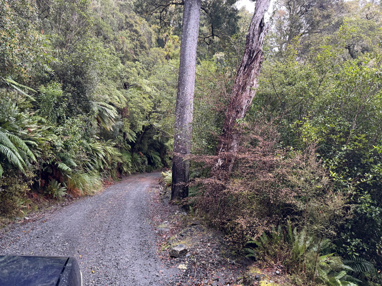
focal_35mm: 24
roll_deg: -2.5
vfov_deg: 56.8
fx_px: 265
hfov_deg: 71.6
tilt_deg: -5.5
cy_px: 143
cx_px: 191
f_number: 1.78
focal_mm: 6.76
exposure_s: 1/74
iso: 200
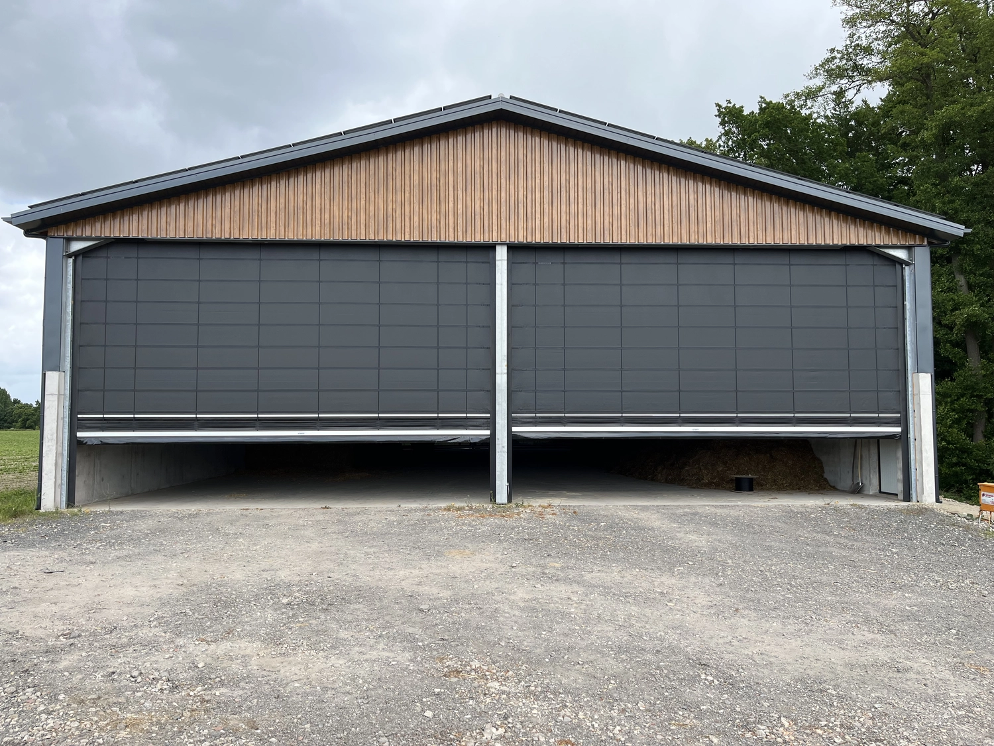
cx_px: 497
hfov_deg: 67.3
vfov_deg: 53.1
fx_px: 747
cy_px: 373
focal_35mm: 26
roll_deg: -0.3
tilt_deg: +3.6
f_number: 1.6
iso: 50
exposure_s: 1/943
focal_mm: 5.1
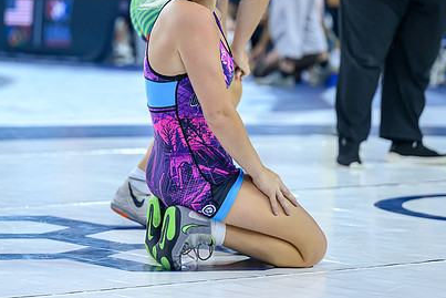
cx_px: 174
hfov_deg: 11.1
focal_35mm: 185
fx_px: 2293
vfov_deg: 7.4
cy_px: 73
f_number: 2.8
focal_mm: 103
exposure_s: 1/800
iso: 2500
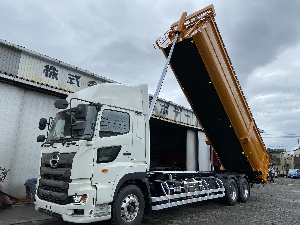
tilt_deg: +14.1
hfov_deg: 67.3
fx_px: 225
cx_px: 150
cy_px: 112
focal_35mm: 26
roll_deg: -0.9
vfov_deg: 53.1
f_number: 1.8
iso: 32
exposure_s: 1/1072
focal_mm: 4.25
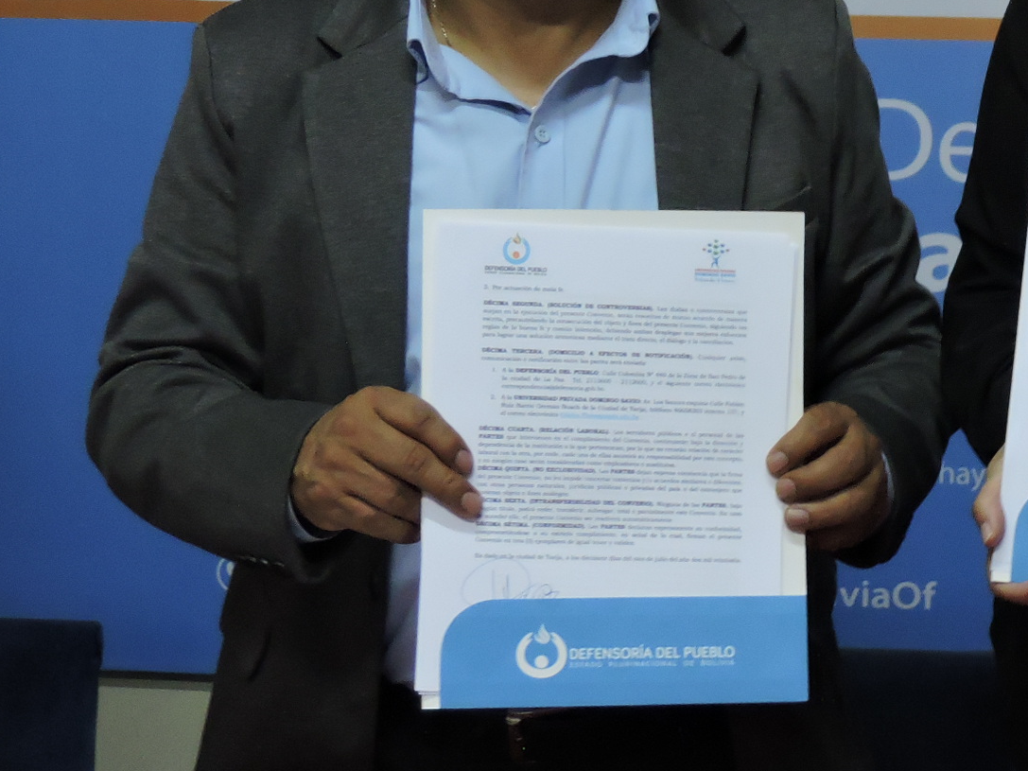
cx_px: 1033
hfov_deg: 16.7
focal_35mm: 115
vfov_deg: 12.8
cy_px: 138
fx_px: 3415
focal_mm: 9.8
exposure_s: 1/15
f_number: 3.7
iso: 720
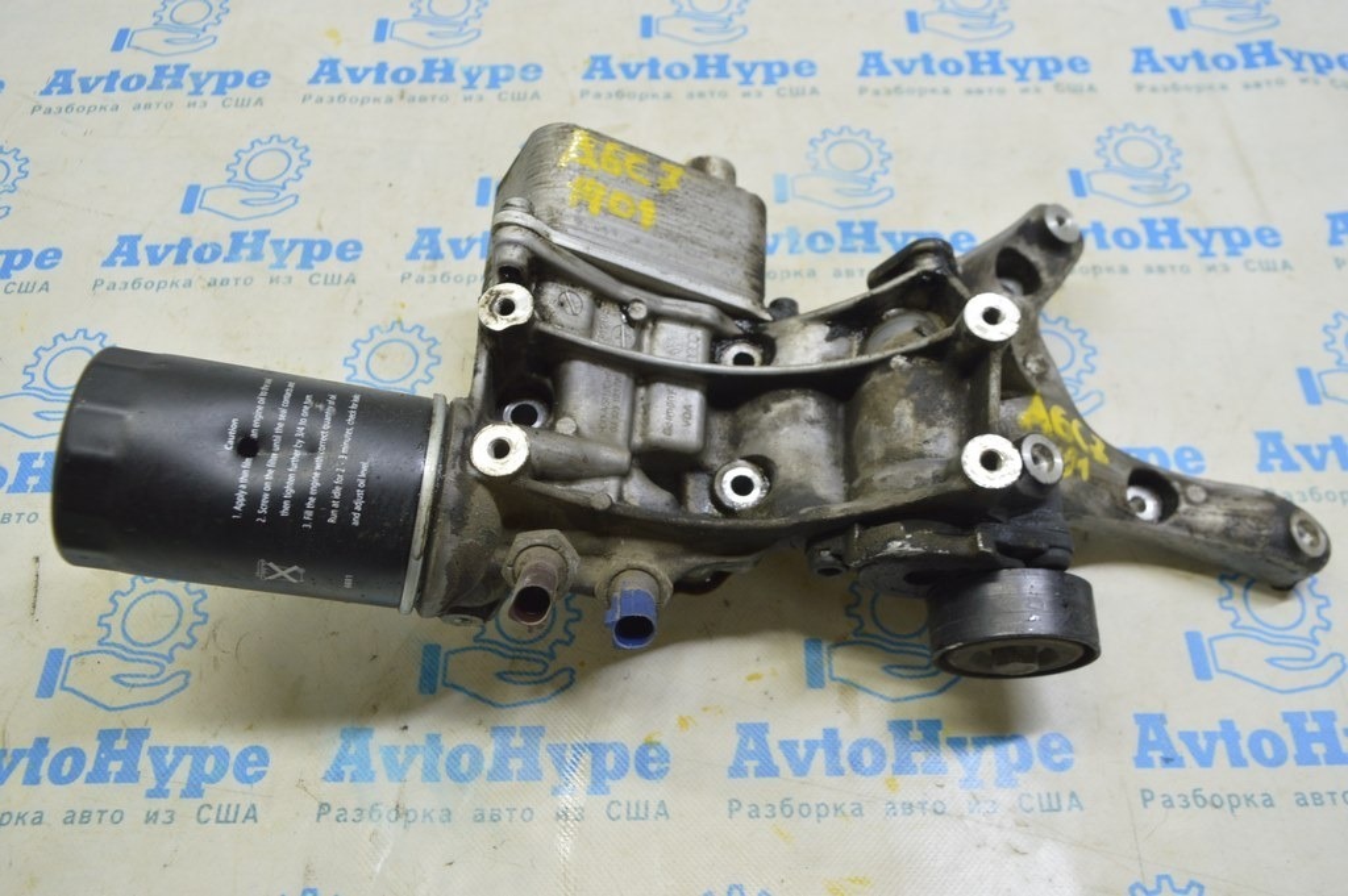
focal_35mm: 30
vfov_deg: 43.5
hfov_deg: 62.0
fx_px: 1122
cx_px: 674
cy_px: 448
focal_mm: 20
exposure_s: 1/20
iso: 400
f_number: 5.6
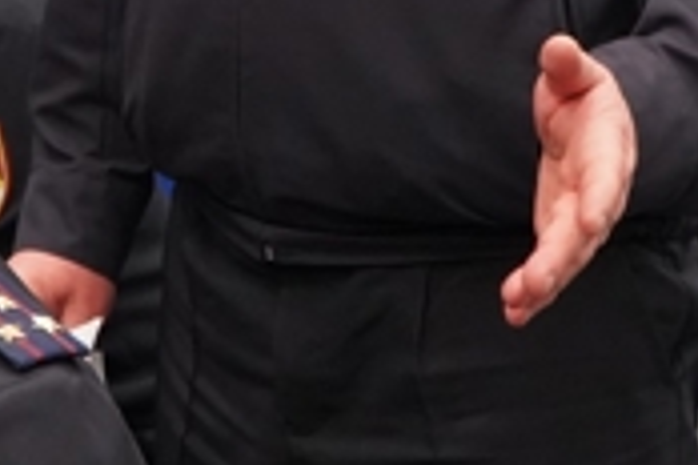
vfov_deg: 7.1
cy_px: -309
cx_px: 329
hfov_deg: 10.8
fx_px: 3684
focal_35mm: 190
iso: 5000
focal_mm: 44
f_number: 4.5
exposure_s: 1/160
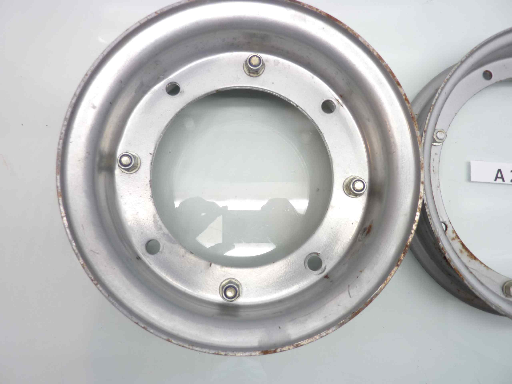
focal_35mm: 25
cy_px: 192
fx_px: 370
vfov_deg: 54.9
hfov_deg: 69.4
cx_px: 256
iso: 80
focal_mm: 4.1
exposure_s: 1/15
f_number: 3.3
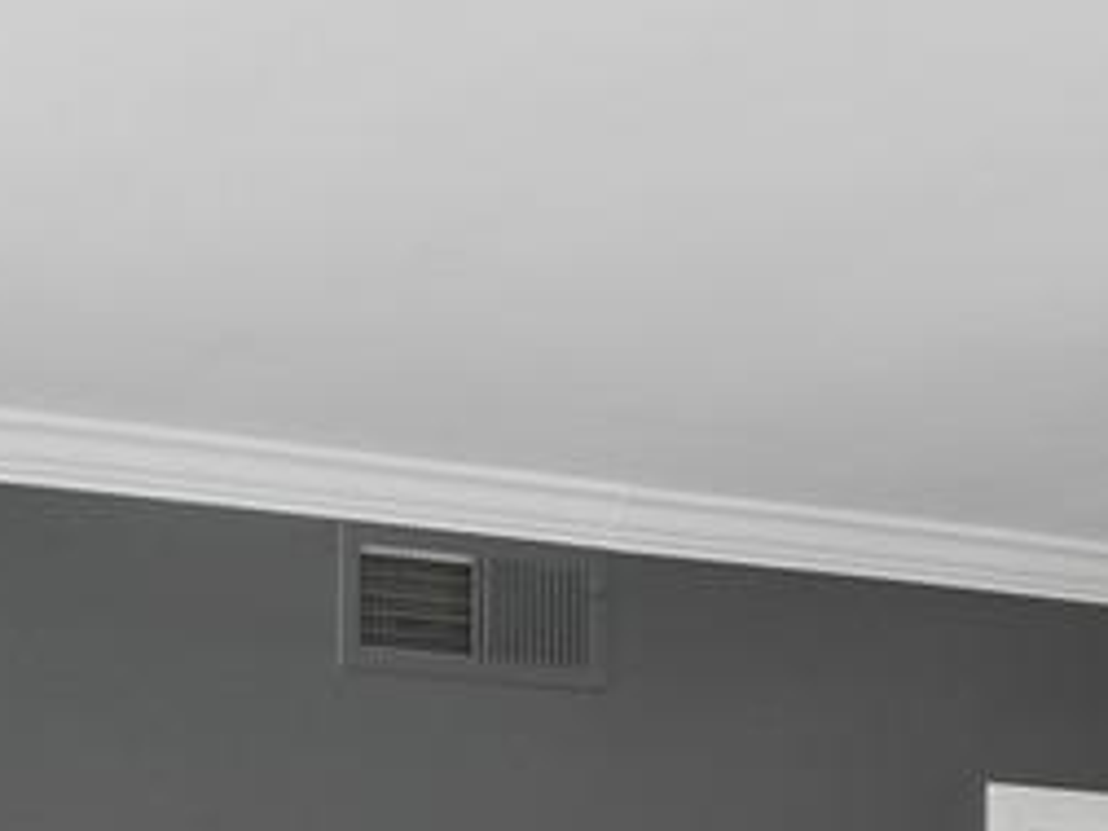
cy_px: 1308
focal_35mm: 129
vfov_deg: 11.0
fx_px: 4126
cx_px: 642
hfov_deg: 15.3
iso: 800
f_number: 7.1
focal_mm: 16.5
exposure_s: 1/5
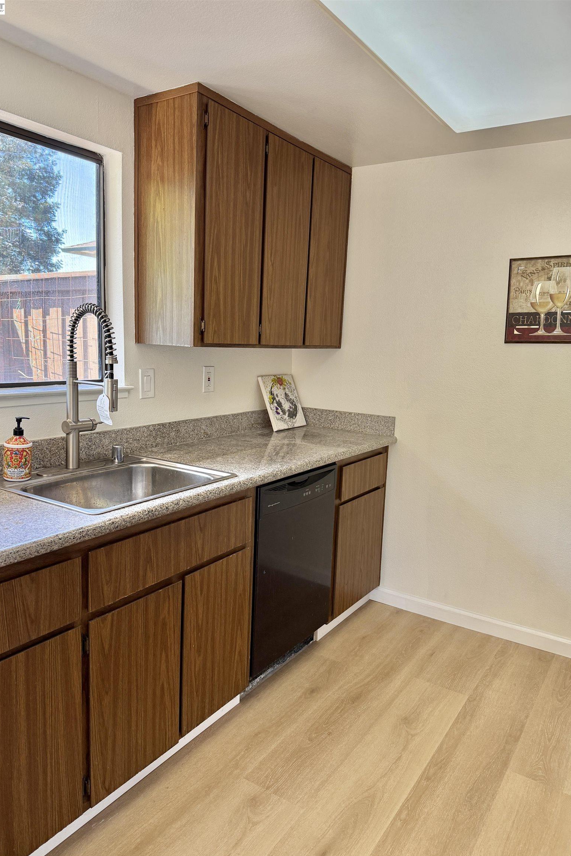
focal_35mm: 25
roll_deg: -2.6
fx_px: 595
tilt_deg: -9.3
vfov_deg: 71.5
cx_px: 277
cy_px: 428
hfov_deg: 51.3
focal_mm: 6.76
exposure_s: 1/121
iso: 160
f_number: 1.78
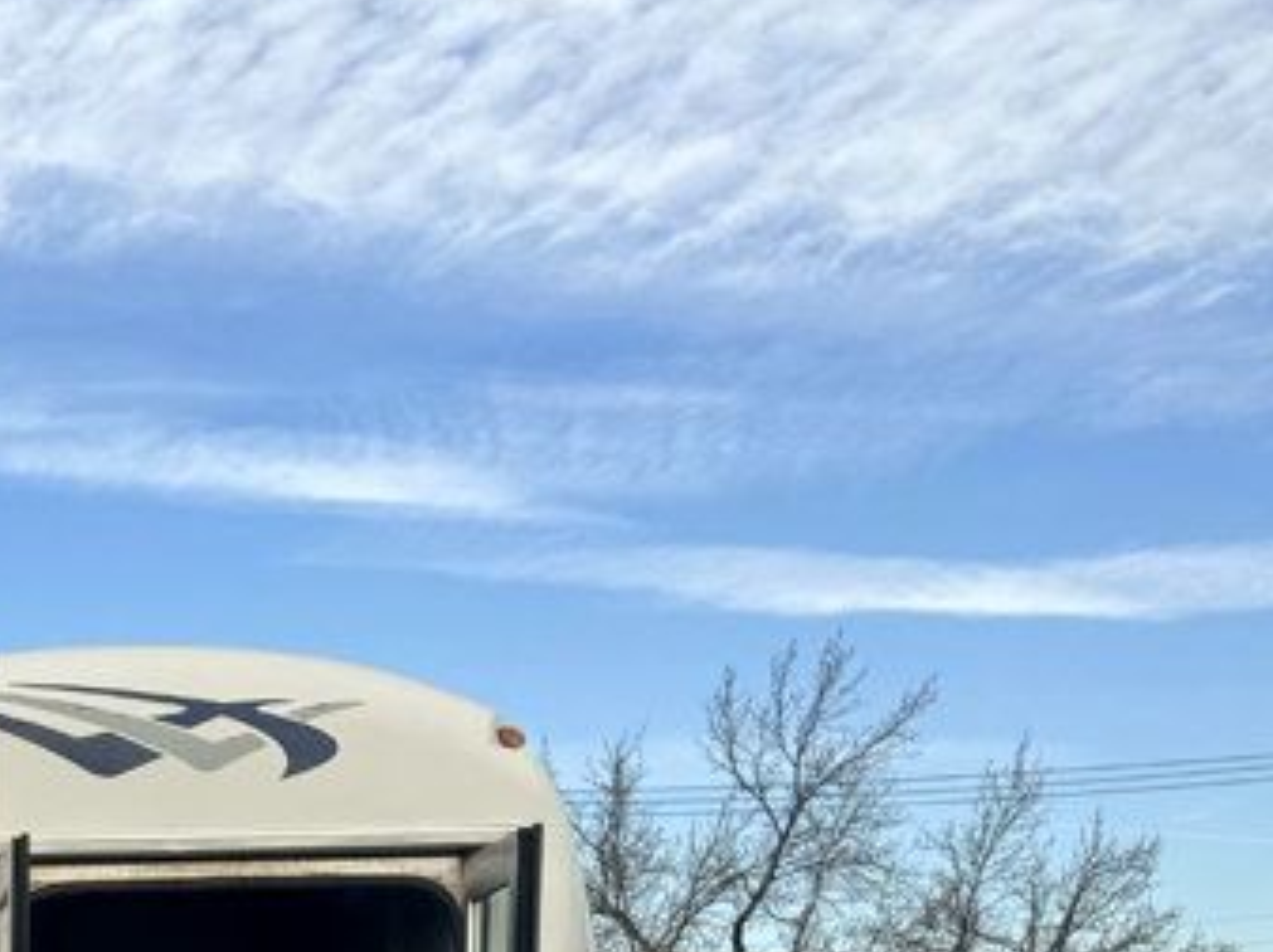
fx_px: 2682
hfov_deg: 22.7
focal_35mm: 73
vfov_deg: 18.1
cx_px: -533
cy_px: 1390
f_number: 1.78
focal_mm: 6.76
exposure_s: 1/2959
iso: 80
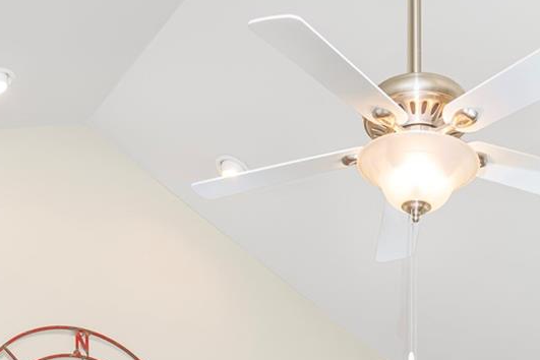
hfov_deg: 36.3
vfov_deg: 19.6
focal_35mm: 54
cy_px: 620
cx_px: 378
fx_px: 810
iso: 320
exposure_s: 1/2.5
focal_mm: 14
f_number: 8
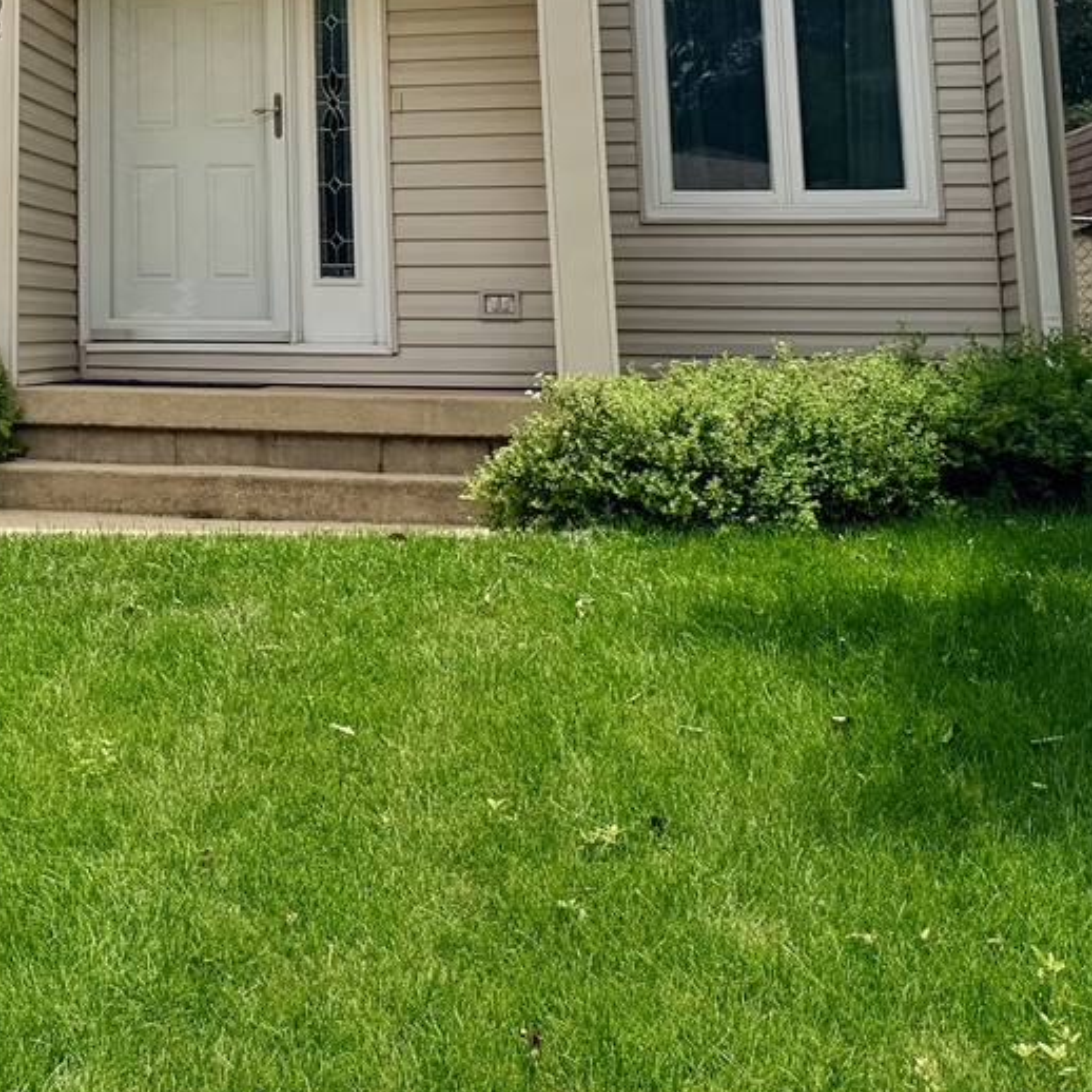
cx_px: 2
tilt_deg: +9.5
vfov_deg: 27.2
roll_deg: +0.1
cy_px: -34
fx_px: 2106
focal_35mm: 59
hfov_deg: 27.4
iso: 80
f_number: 1.78
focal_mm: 6.76
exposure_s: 1/6173
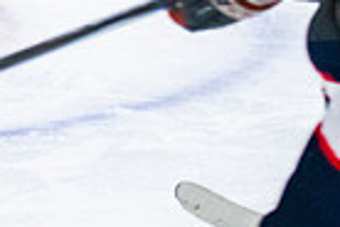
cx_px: -431
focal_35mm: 554
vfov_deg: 2.5
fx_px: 5232
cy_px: -144
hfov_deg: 3.7
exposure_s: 1/640
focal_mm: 85
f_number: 3.2
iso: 2500
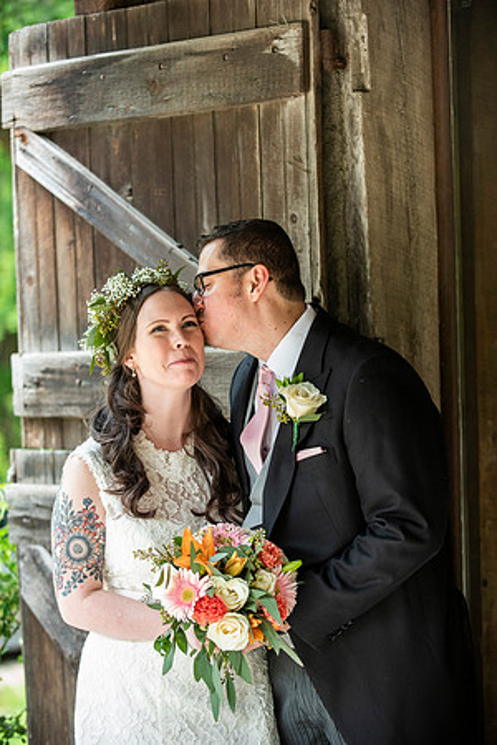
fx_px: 2029
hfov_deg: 14.0
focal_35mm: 98
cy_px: 372
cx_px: 248
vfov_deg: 20.8
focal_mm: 98
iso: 640
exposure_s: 1/400
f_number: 2.8
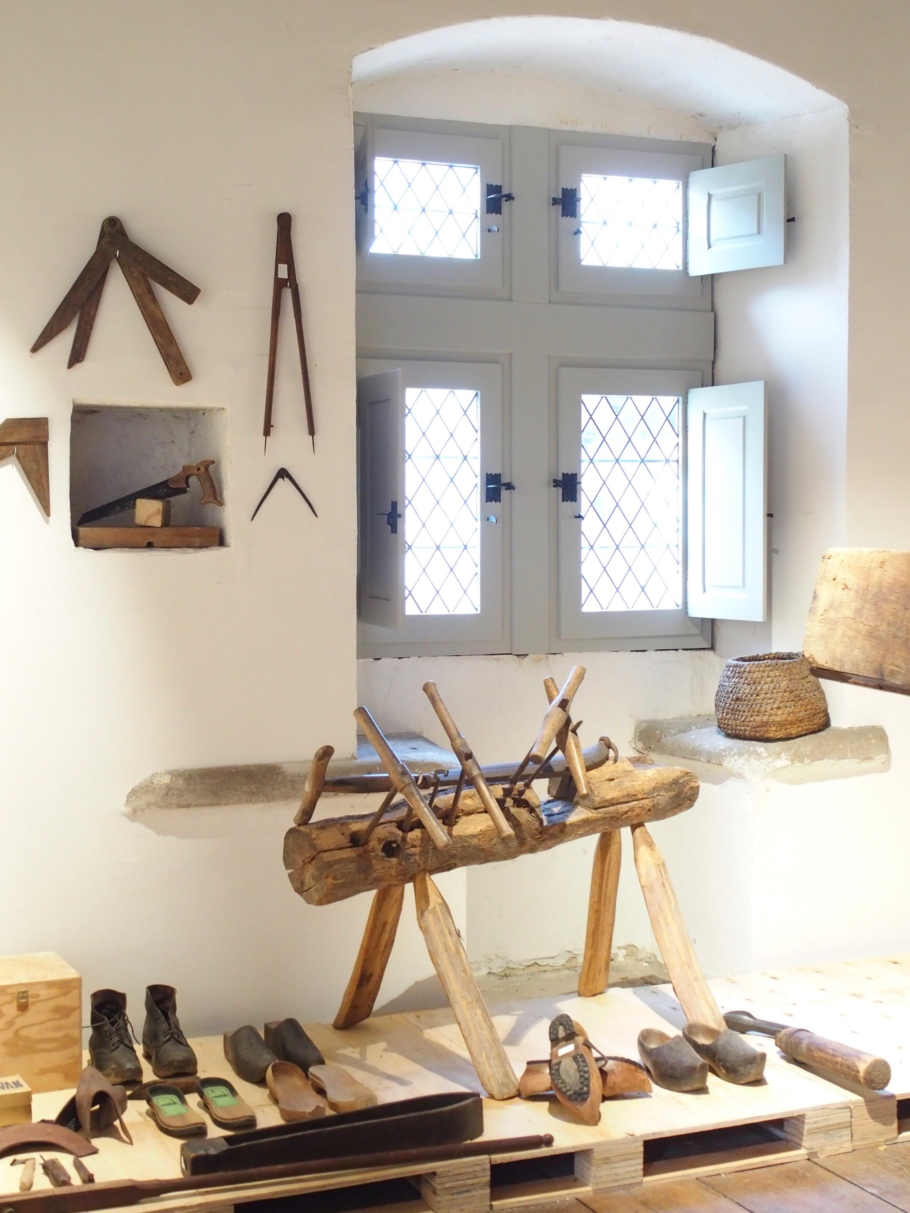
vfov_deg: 38.2
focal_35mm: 50
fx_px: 1753
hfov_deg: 29.1
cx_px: 455
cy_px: 606
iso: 800
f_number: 2.8
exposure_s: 1/30
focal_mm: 10.8
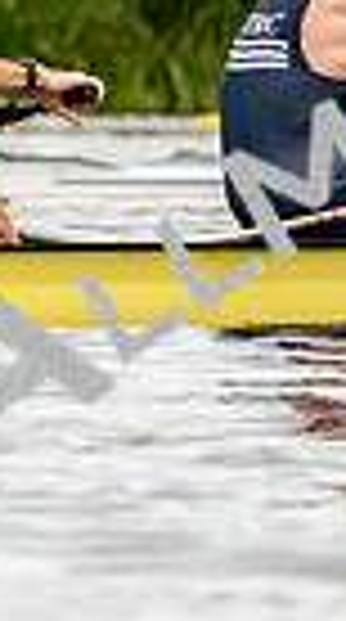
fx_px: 17100
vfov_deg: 2.1
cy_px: 65
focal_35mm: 1042
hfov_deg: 1.2
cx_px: -449
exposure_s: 1/2000
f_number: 6.3
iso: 250
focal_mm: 236
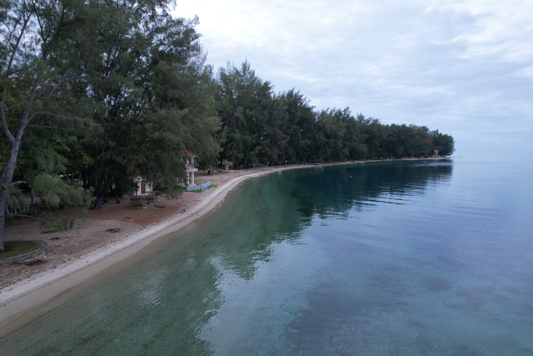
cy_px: 178
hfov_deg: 78.6
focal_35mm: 22
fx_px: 326
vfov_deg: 57.3
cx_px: 266
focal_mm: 8.38
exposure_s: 1/2000
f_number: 2.8
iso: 110
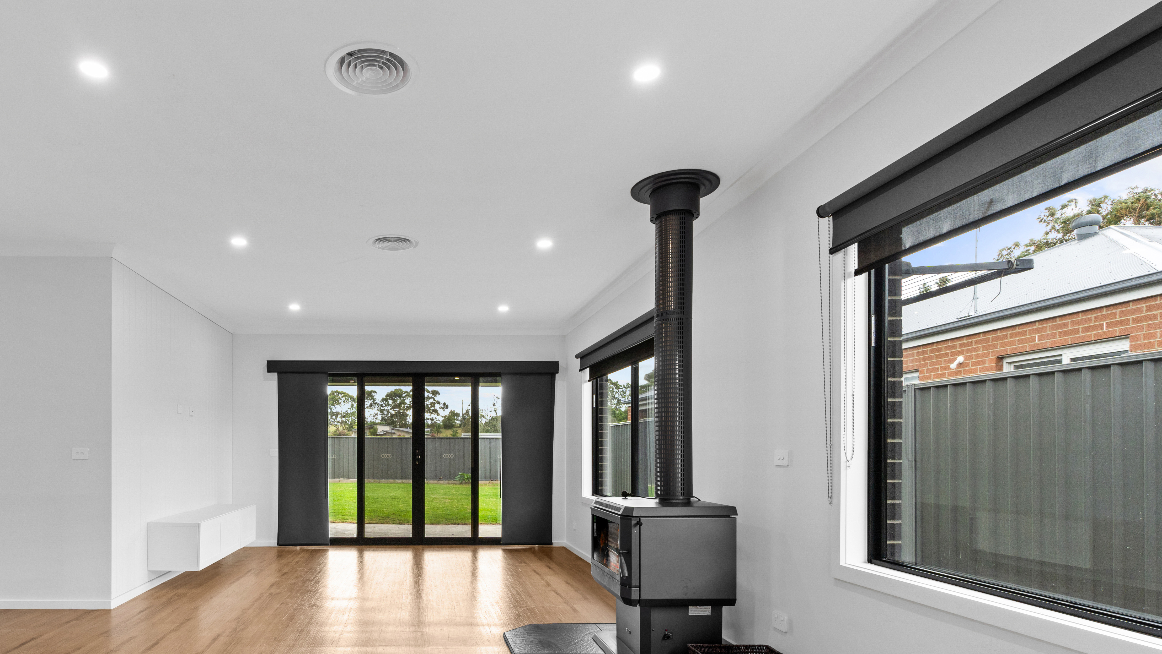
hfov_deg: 84.7
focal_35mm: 20
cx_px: 423
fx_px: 616
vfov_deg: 54.2
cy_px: 459
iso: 200
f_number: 8
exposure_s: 1/4
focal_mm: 10
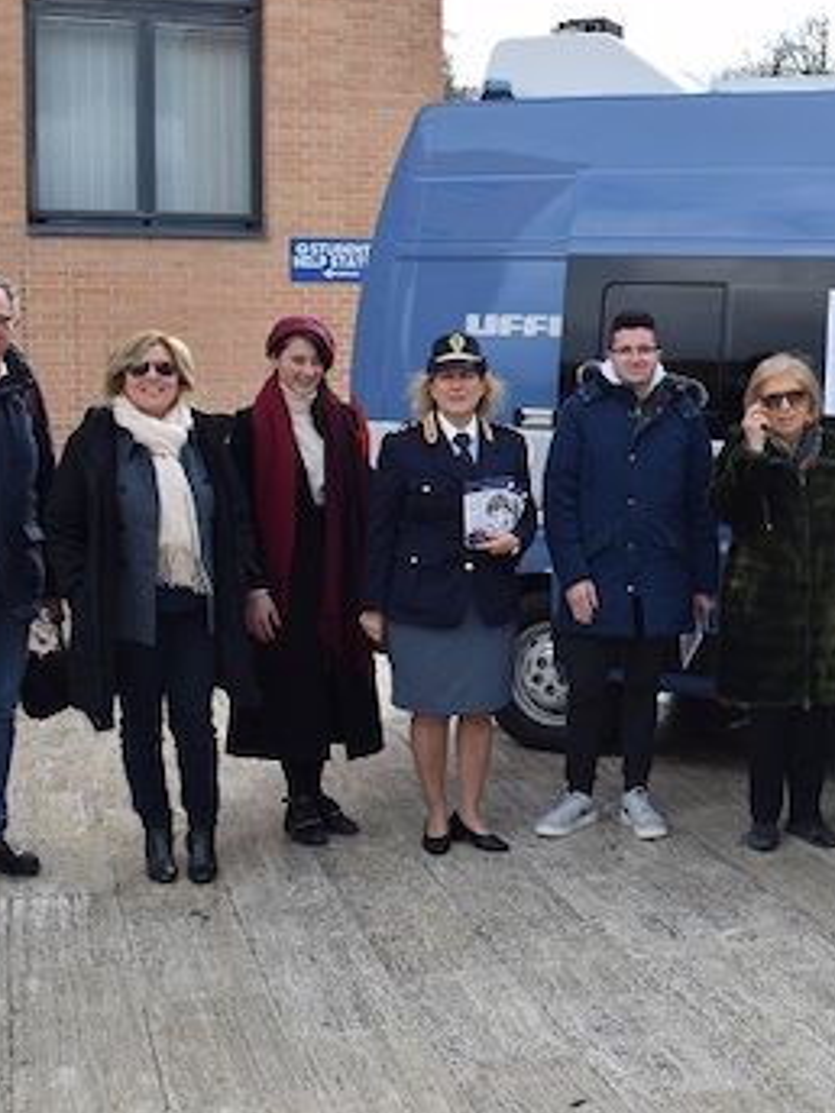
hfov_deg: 28.2
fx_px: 1576
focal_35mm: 49
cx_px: 799
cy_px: 497
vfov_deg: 38.9
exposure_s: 1/250
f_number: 8
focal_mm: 18
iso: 200
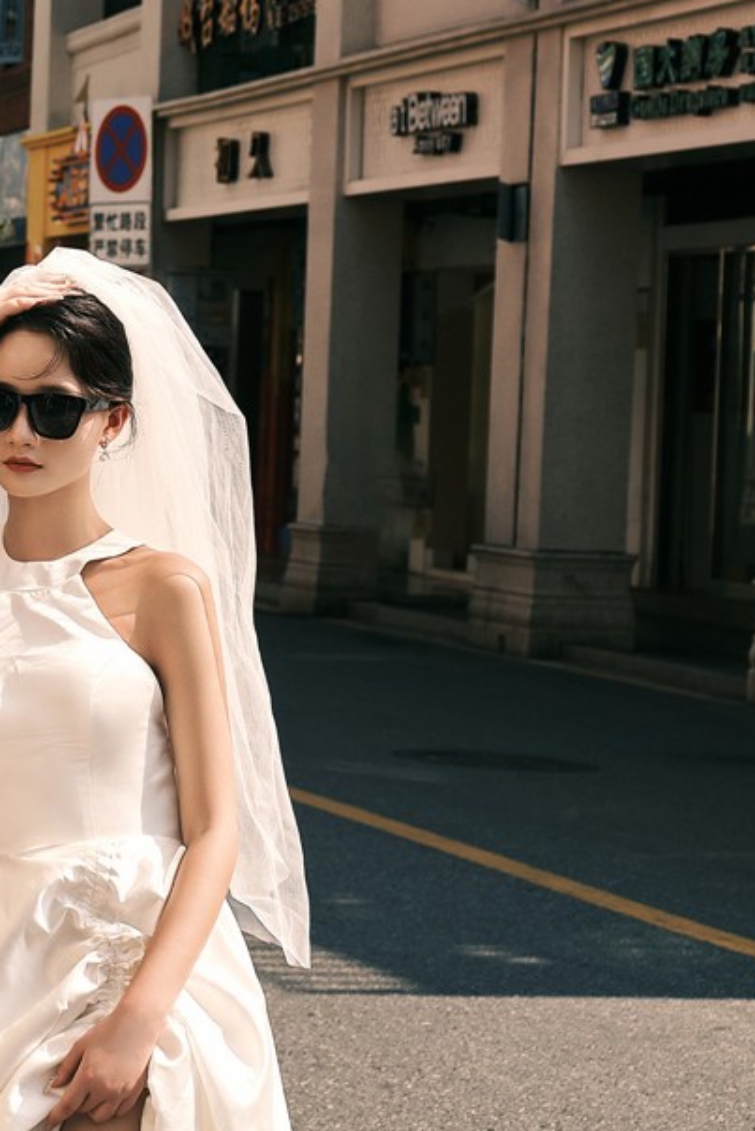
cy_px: 566
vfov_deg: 18.3
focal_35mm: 112
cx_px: 15
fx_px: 3521
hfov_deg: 12.1
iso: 200
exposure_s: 1/1600
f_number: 4
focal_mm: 31.1
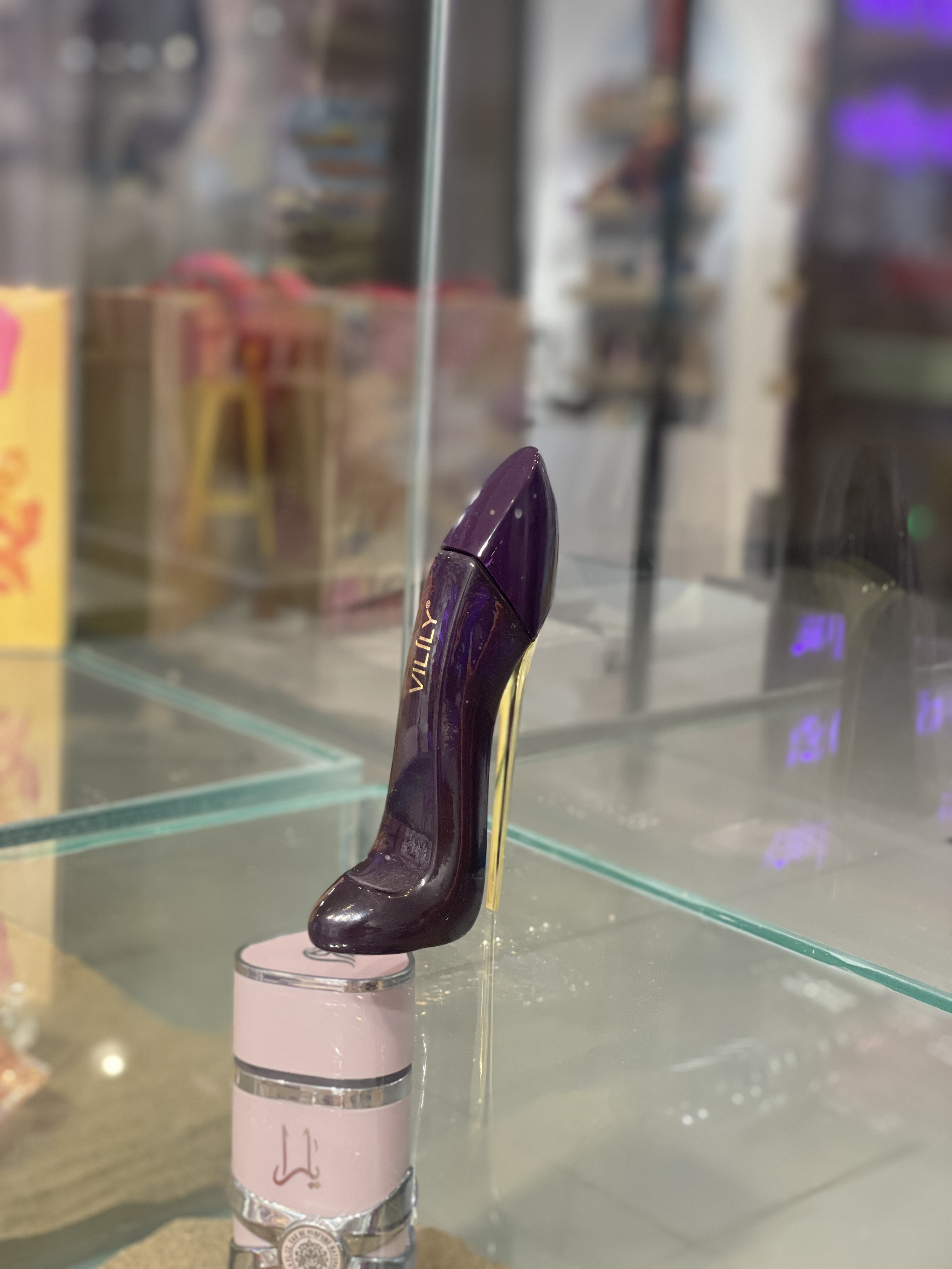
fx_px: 1907
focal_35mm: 52
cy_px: 634
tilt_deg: -11.6
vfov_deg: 36.8
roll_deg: -2.4
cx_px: 476
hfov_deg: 28.0
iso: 250
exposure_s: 1/100
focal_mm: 6
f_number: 2
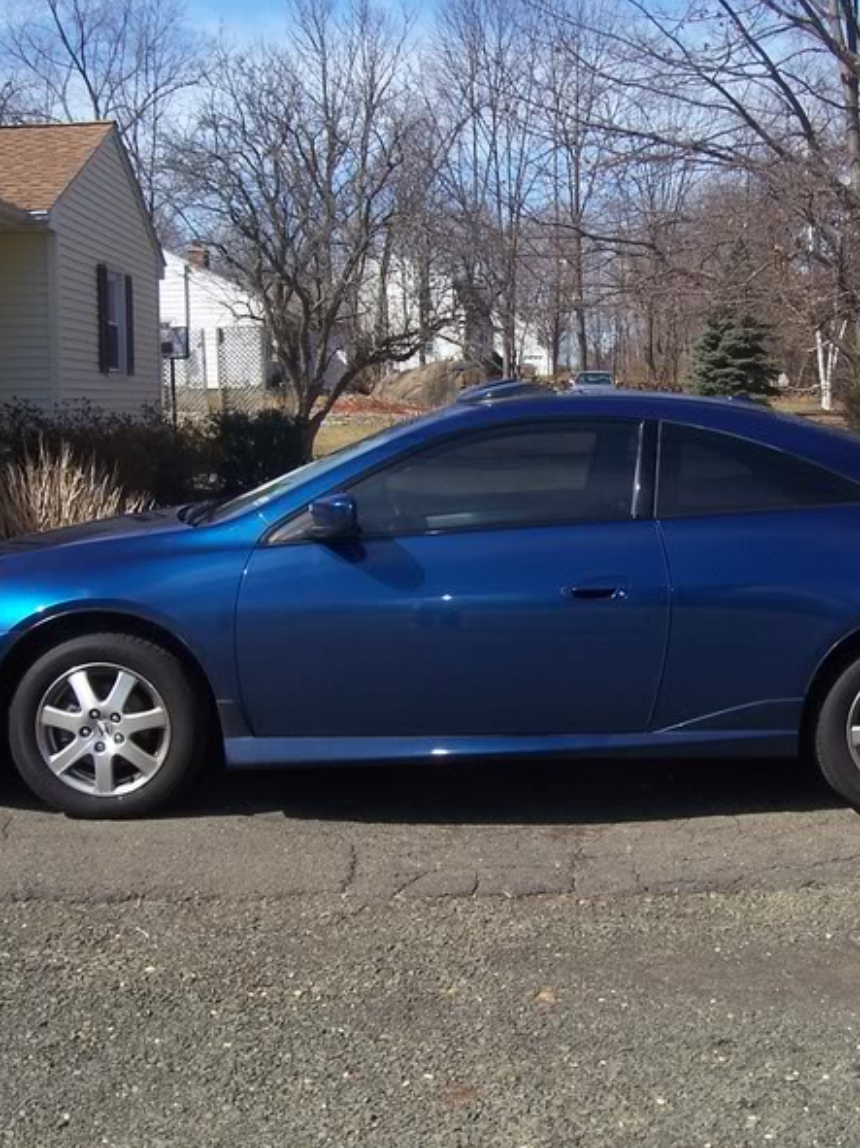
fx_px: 1524
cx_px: 549
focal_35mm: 46
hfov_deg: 31.3
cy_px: 575
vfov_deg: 41.2
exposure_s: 1/350
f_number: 5.6
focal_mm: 5.6
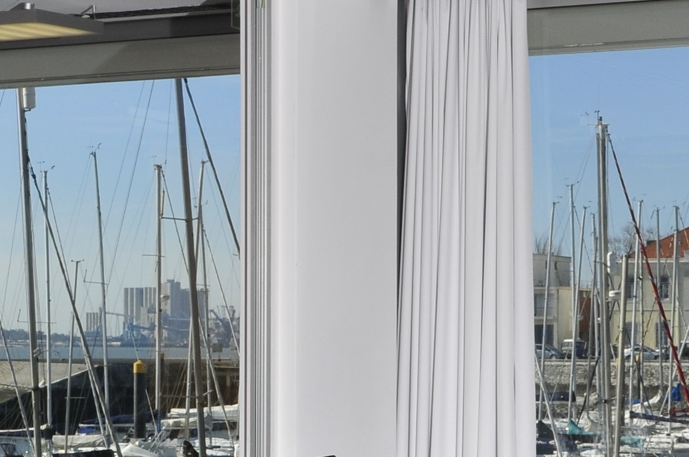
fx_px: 2313
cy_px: 322
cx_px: 96
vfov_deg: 11.3
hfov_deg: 16.8
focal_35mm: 121
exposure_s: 1/250
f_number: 13
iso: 200
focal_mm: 24
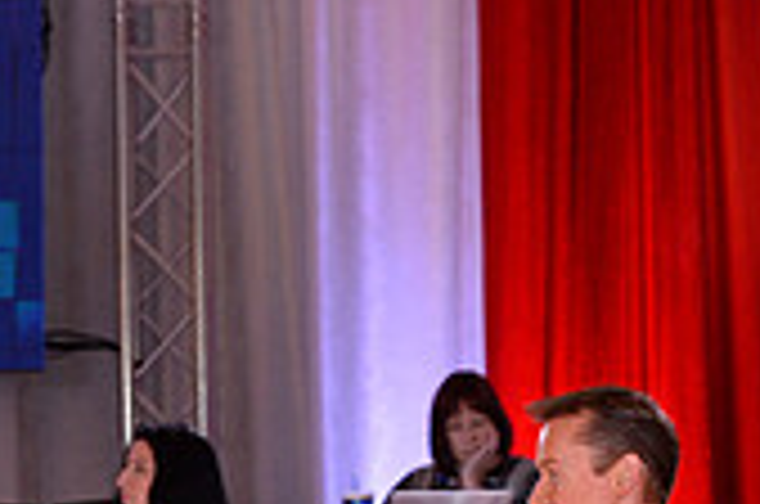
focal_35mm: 316
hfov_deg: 6.5
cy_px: 821
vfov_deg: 4.3
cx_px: 360
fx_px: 6658
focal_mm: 92
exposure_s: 1/250
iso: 1600
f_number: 4.5
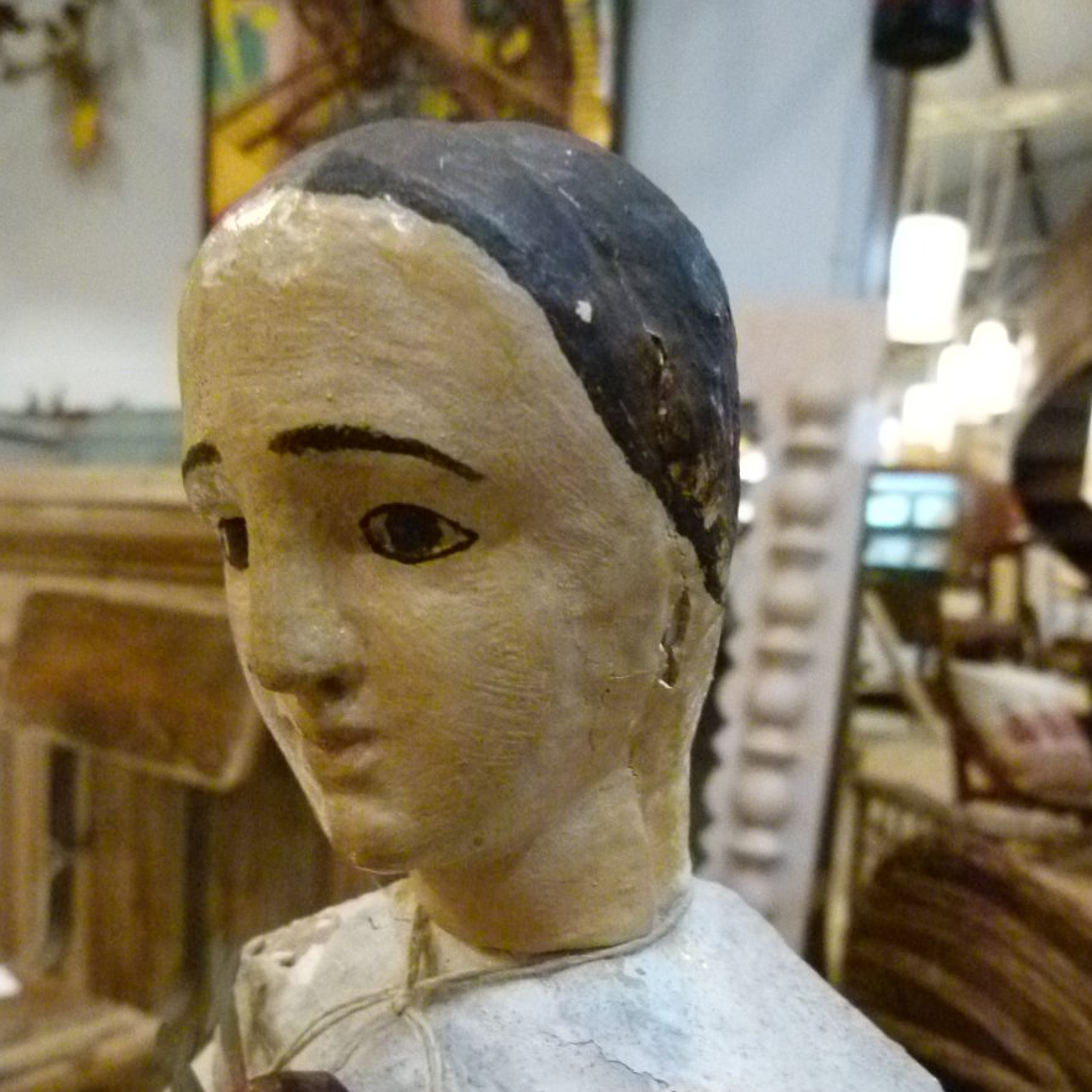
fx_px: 1071
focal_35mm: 30
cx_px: 553
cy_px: 720
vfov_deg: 53.1
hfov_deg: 54.0
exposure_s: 1/40
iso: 800
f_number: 2.8
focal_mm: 4.5
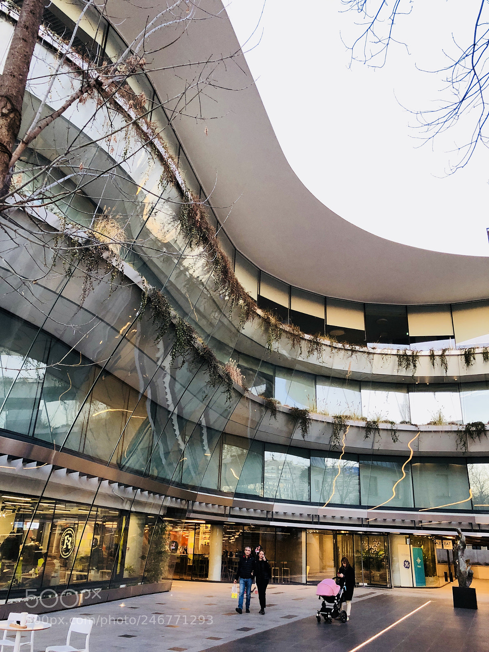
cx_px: 244
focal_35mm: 28
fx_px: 527
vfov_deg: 63.4
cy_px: 326
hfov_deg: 49.7
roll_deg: -1.8
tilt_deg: +23.0
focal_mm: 4
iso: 32
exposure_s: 1/33
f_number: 1.8
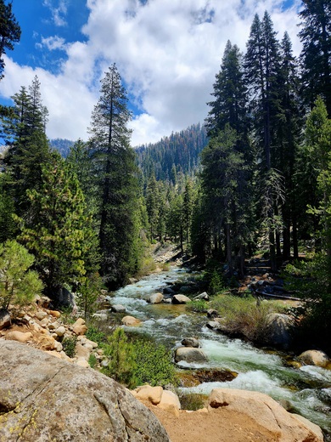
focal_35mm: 23
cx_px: 166
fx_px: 293
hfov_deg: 58.9
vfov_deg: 73.9
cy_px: 221
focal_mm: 5.4
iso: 20
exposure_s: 1/2000
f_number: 1.8
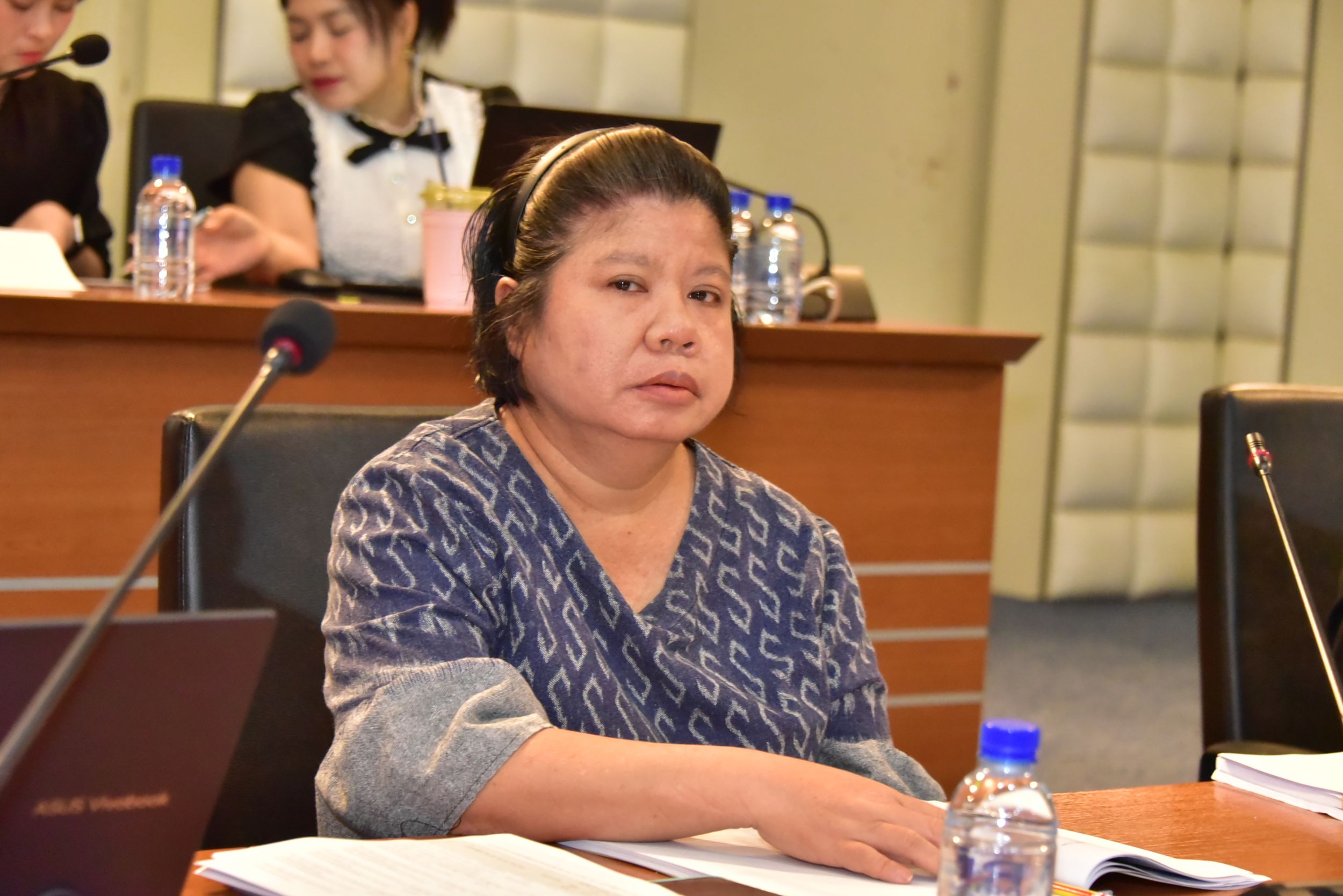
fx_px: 3172
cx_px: 672
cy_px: 448
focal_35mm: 85
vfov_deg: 16.1
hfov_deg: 23.9
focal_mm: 85
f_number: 5.6
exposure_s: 1/200
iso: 8000
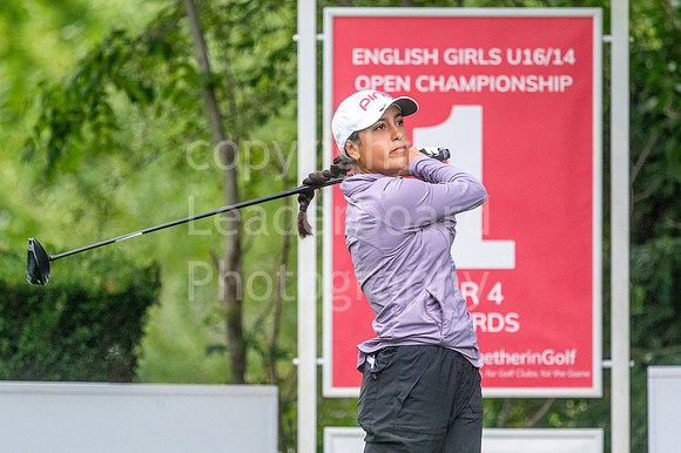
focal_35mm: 487
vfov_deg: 2.8
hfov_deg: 4.2
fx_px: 9209
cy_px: 239
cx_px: 360
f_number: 4
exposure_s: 1/400
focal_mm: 300
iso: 1600
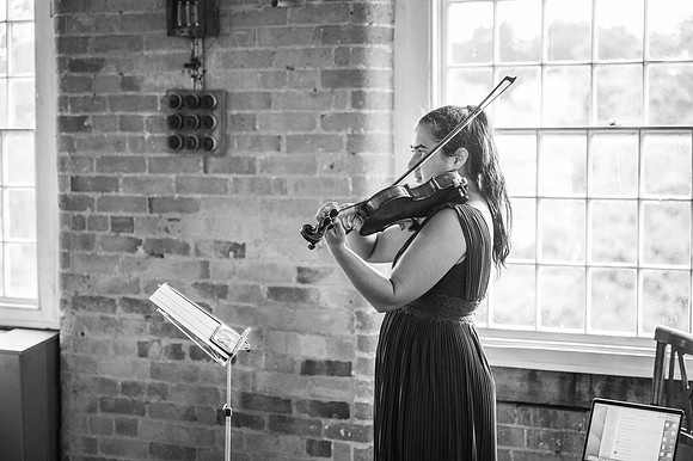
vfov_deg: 19.4
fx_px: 1347
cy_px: 230
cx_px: 346
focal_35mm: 70
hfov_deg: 28.9
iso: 1100
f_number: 2.8
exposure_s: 1/200
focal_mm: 70
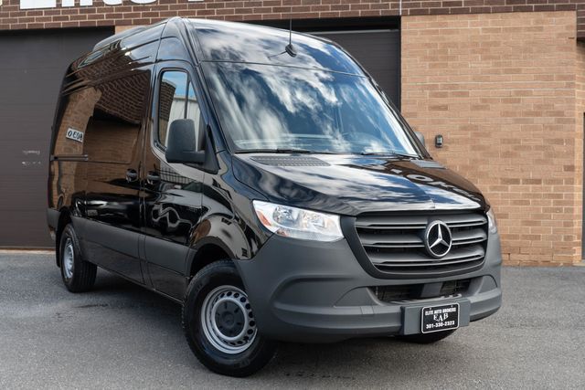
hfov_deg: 46.4
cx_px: 292
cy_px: 195
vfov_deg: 31.9
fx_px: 683
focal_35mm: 42
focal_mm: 28
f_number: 4
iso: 125
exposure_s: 1/320
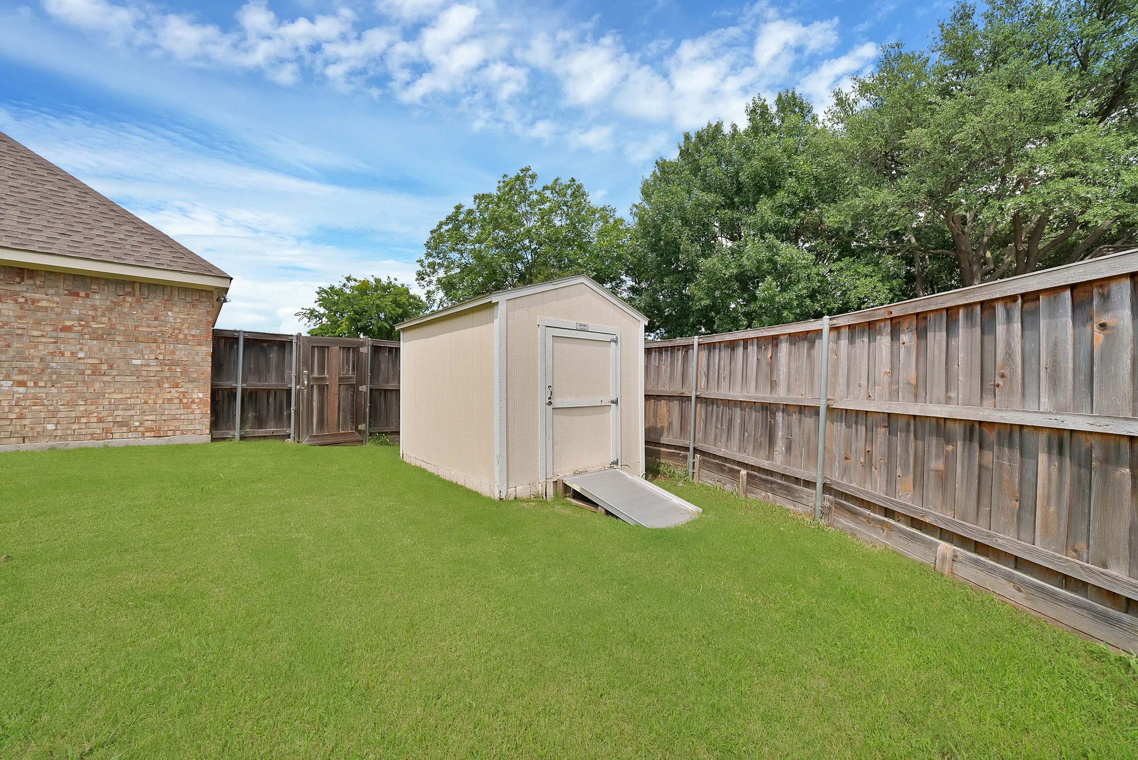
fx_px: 380
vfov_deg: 90.1
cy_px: 380
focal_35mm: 12
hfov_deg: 112.6
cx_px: 569
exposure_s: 1/320
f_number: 9
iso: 640
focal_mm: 12
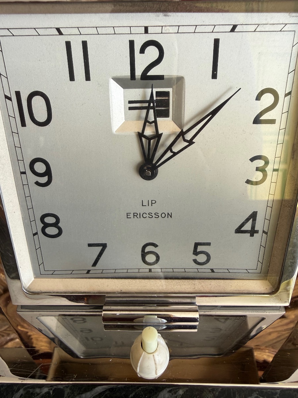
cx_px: 149
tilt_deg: -36.8
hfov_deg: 56.8
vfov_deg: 71.6
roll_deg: +0.5
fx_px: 275
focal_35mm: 24
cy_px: 199
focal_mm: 2.22
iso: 64
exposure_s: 1/99
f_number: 2.2
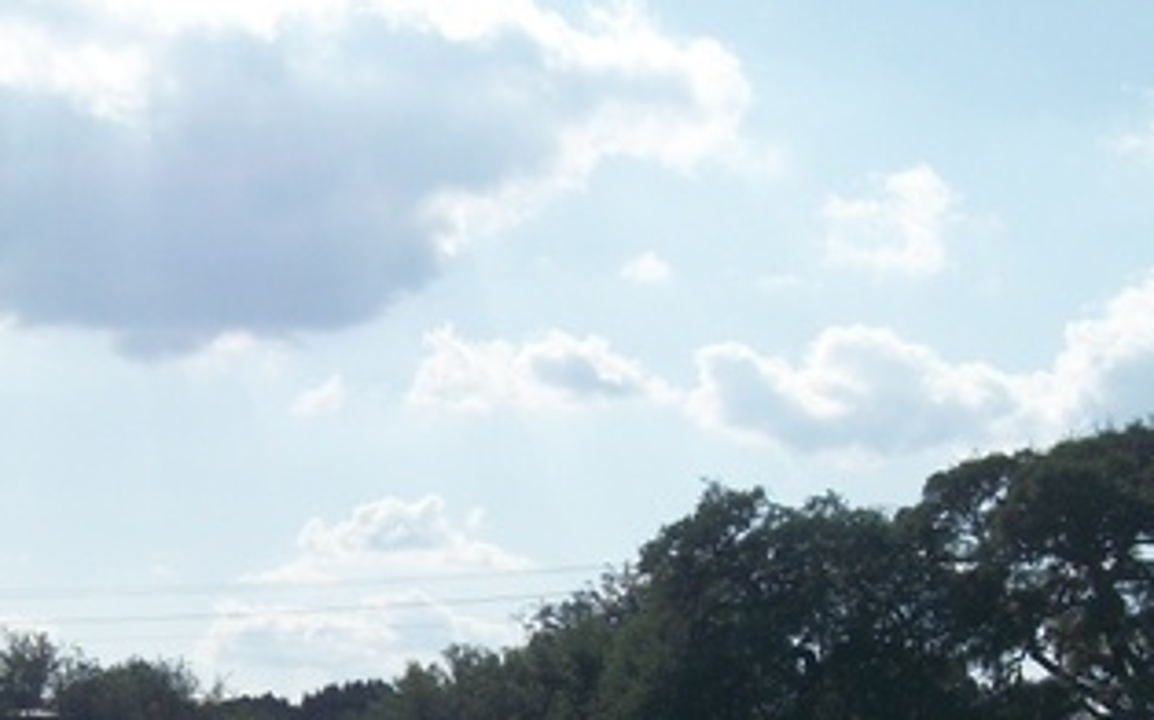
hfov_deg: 19.1
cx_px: 268
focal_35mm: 108
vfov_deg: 11.9
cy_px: 816
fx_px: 3395
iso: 80
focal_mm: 8.8
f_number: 11.2
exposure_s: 1/320
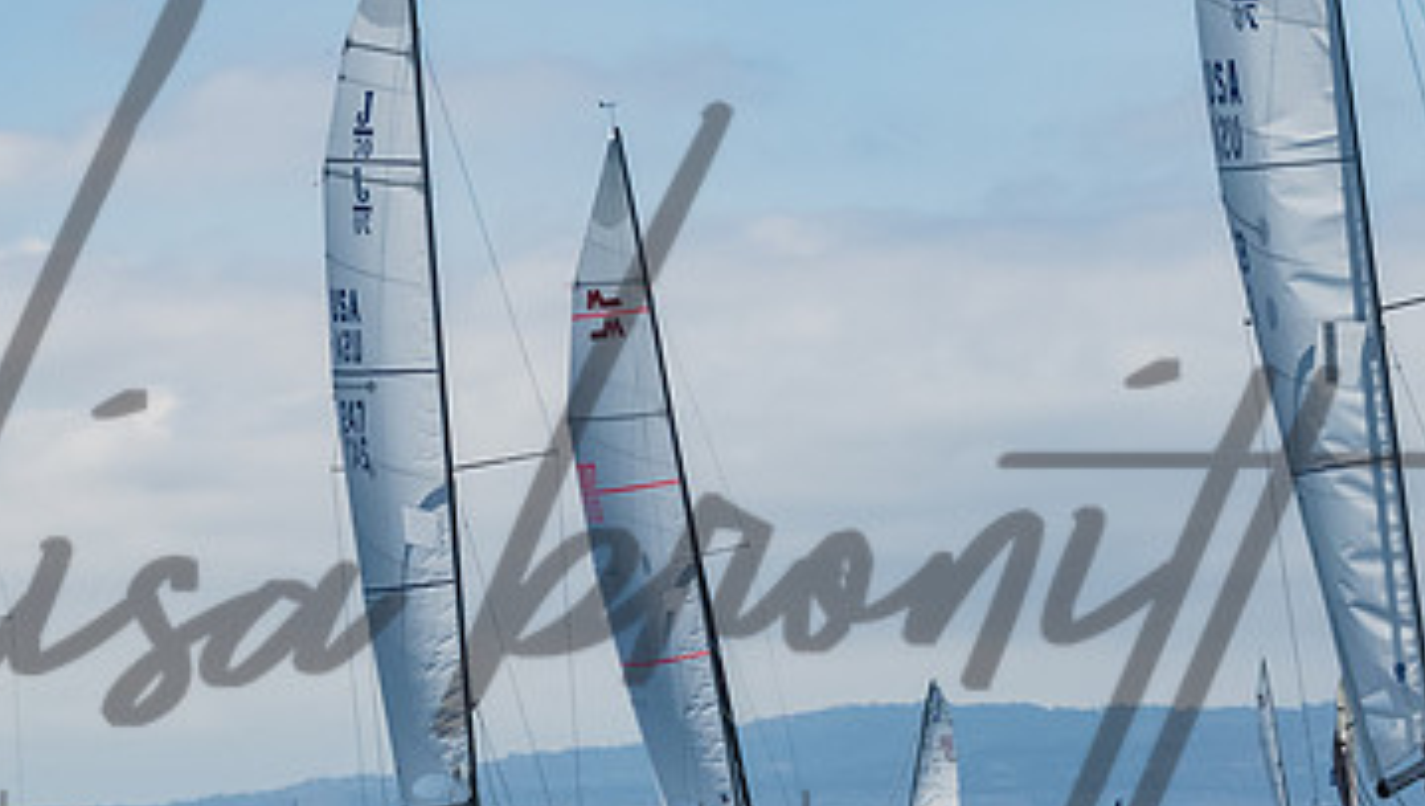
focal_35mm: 242
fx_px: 9156
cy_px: 357
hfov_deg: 8.9
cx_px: 605
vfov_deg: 5.0
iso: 640
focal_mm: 80
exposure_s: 1/1000
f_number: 14
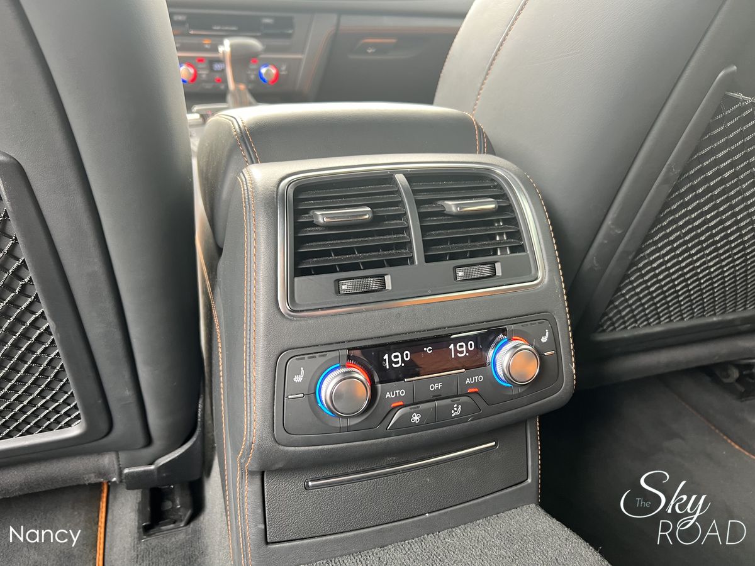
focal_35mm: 26
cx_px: 378
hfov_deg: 67.3
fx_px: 567
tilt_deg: -22.4
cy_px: 283
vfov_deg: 53.1
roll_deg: -3.7
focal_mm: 5.7
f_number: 1.5
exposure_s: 1/65
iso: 125
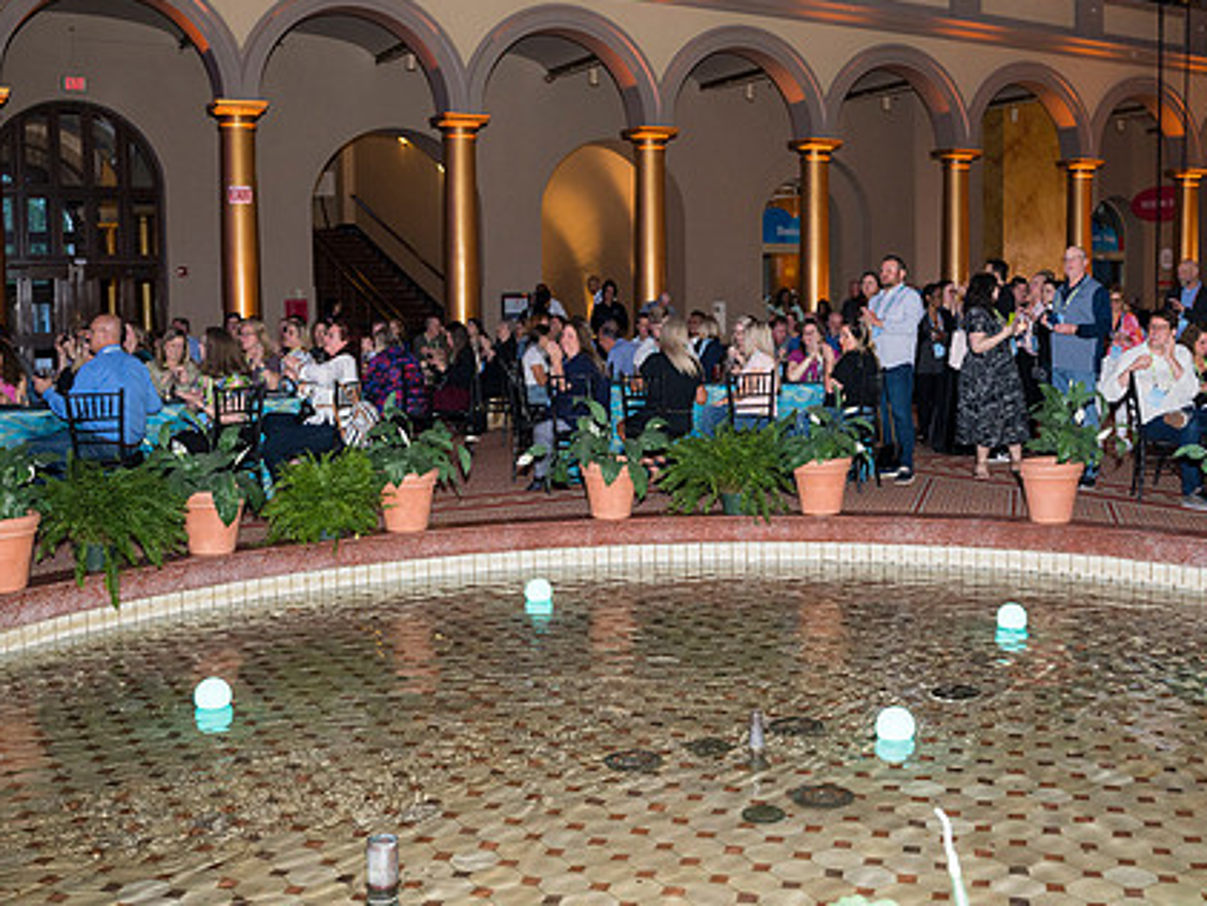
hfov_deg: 48.8
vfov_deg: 37.7
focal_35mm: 38
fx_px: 1325
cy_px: 429
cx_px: 702
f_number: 4
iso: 800
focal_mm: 28
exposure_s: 1/100
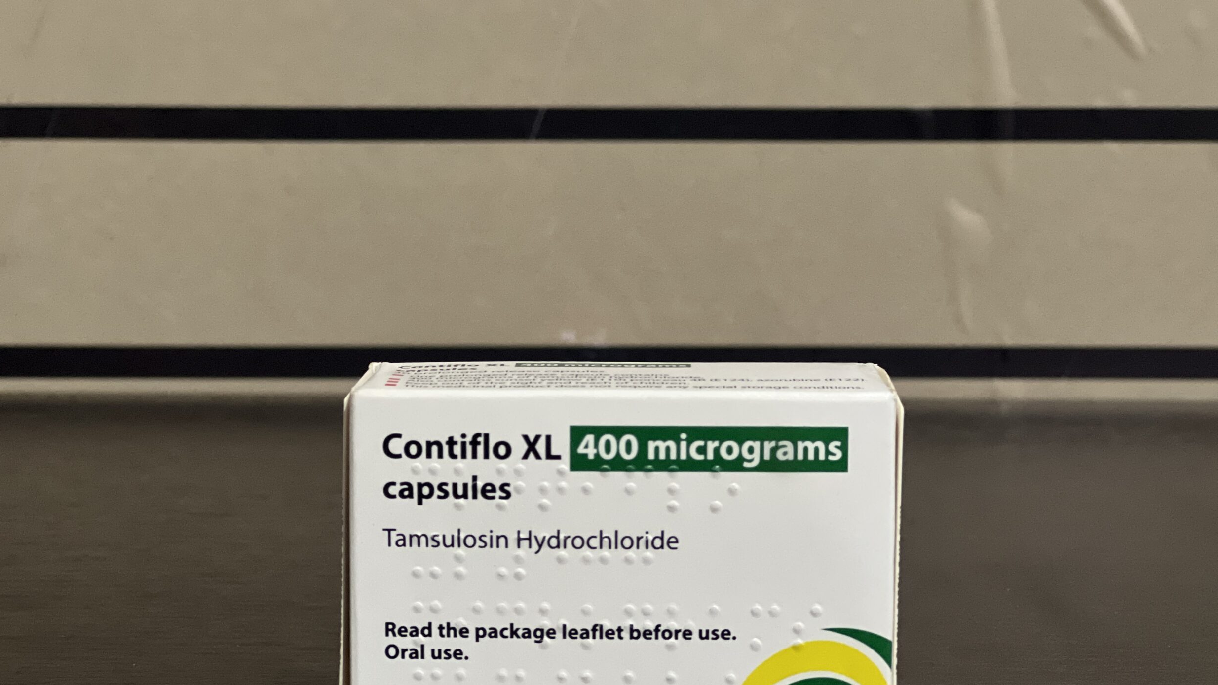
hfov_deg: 24.5
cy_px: 434
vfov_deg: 13.9
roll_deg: -0.8
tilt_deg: -8.2
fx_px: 2810
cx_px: 589
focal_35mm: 87
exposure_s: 1/33
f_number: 2.8
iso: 400
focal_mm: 9
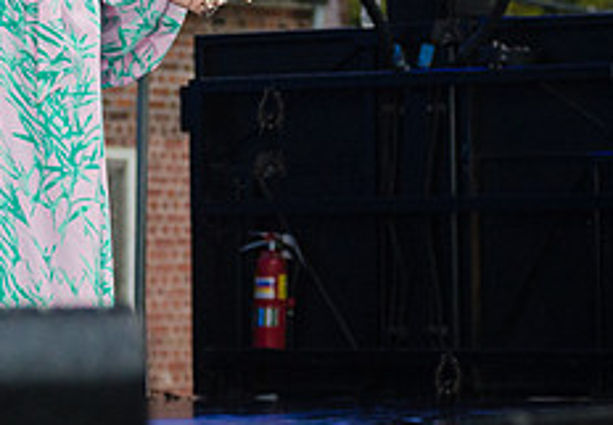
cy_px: -72
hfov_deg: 7.6
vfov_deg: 5.3
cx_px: 49
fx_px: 4604
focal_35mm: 267
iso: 1600
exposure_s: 1/500
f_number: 4.5
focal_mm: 92
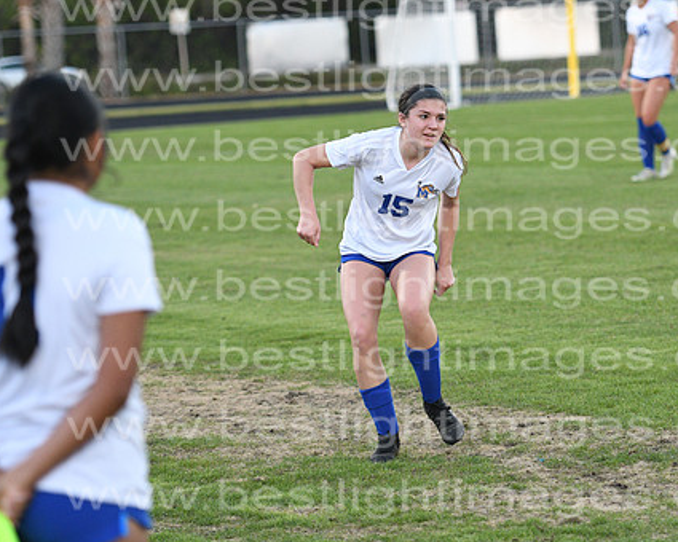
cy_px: 254
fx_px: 4314
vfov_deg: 7.2
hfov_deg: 9.0
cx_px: 428
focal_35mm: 215
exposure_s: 1/800
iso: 1400
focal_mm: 112
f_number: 2.8
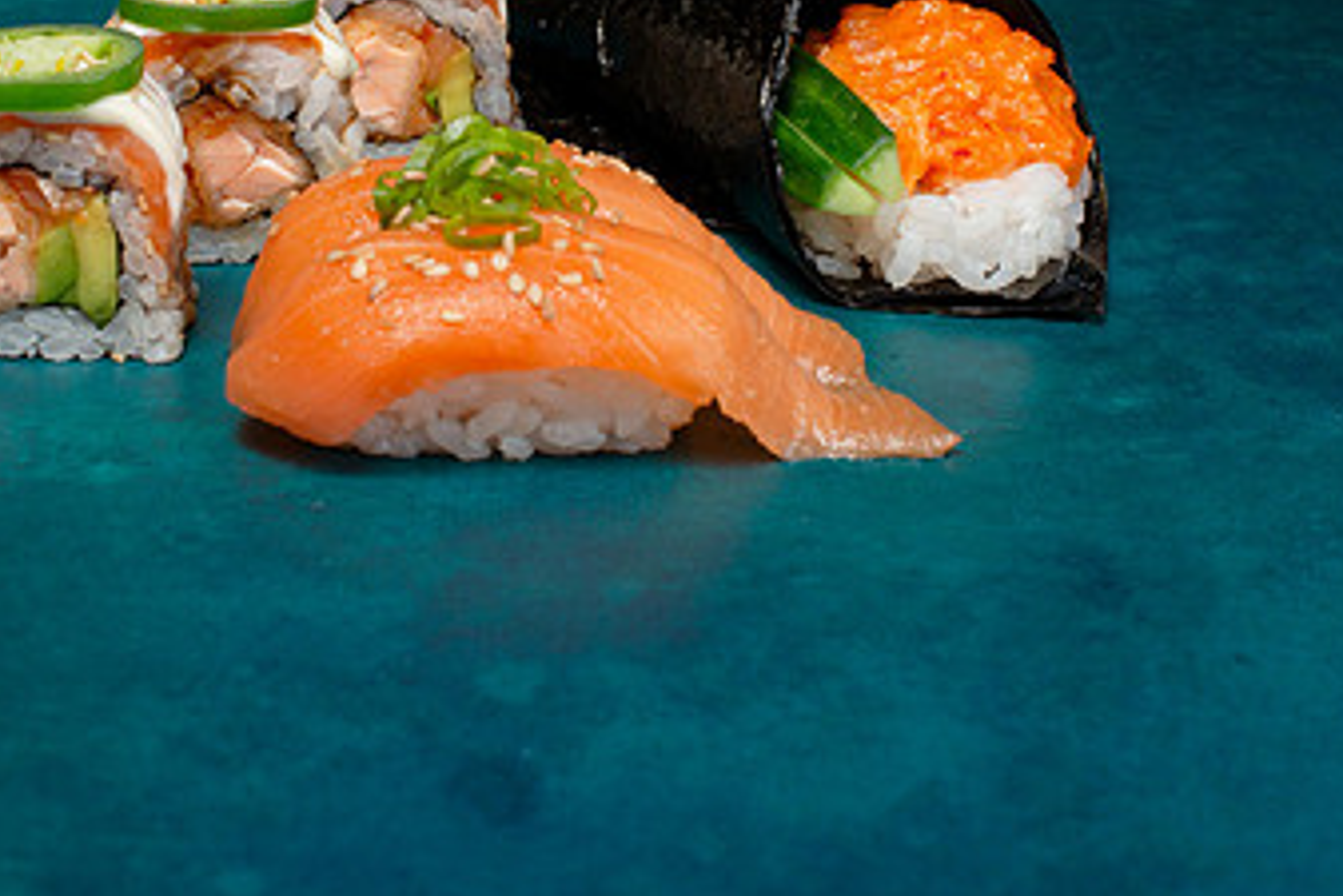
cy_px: 213
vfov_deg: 15.8
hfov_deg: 23.6
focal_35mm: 86
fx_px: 3209
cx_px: 542
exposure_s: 1/80
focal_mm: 50
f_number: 11
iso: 250
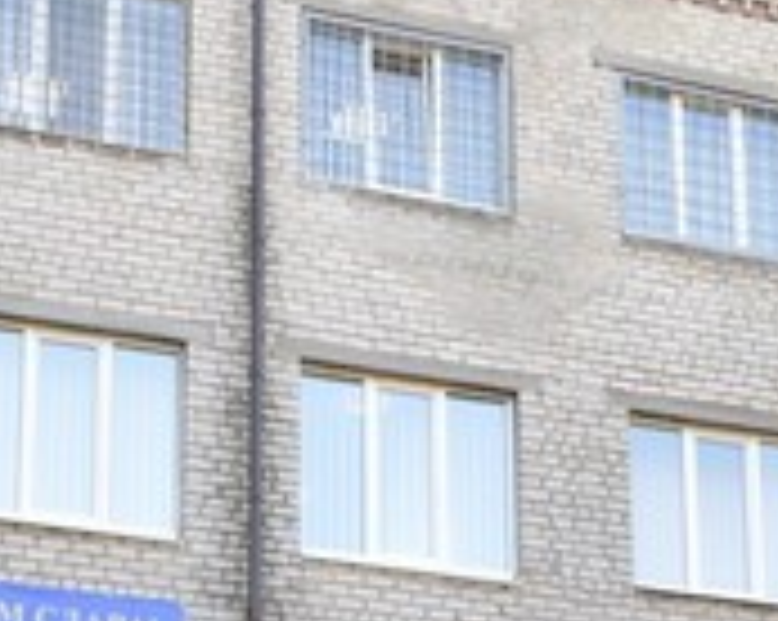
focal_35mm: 94
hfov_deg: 20.2
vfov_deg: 15.3
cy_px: 893
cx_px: 193
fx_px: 2162
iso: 400
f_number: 5.6
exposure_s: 1/125
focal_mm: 18
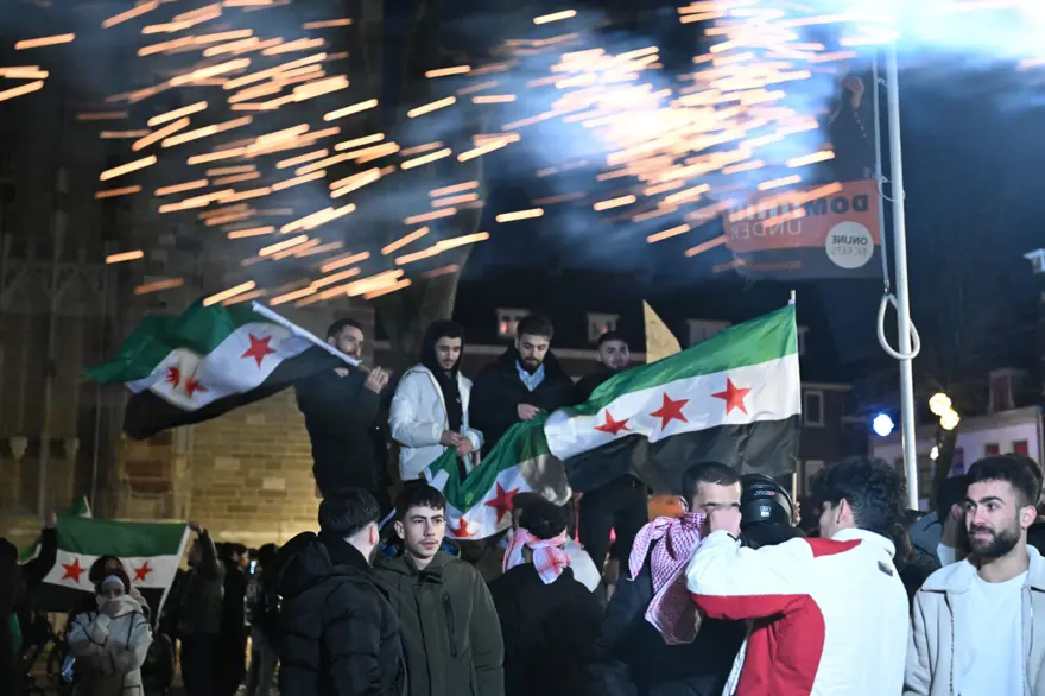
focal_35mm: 47
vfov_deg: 28.6
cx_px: 522
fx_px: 1364
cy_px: 348
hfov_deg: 41.9
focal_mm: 47
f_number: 2.8
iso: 8000
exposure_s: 1/60
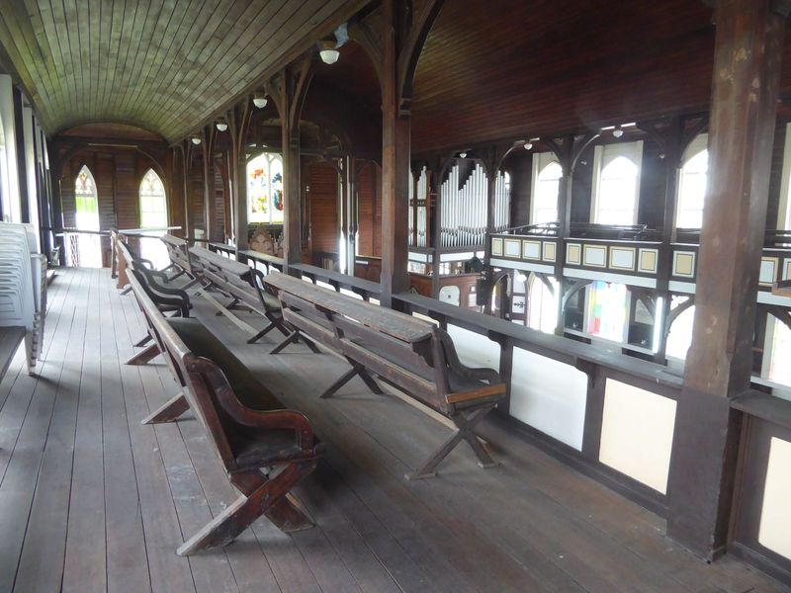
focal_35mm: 25
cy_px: 296
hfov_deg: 69.4
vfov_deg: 54.9
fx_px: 571
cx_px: 396
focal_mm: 4.3
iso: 400
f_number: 3.3
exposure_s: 1/40
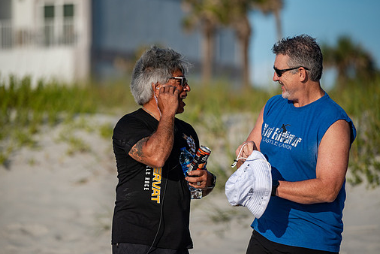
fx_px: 1996
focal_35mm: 189
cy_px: 135
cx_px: 185
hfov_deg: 10.9
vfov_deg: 7.3
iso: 360
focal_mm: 165
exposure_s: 1/4000
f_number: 2.8
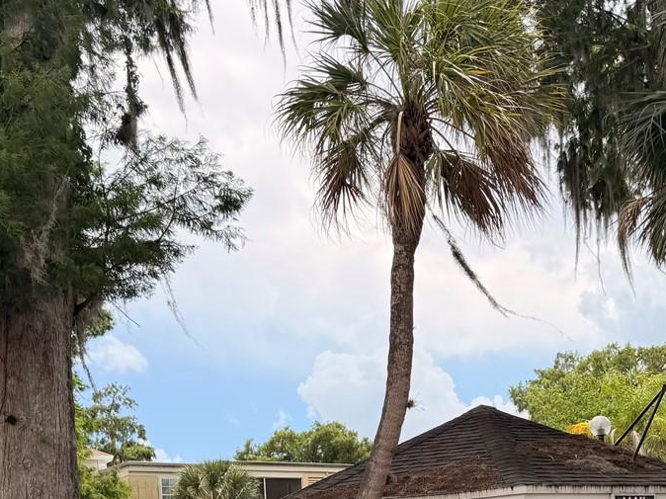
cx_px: 447
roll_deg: +4.5
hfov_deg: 33.5
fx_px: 1096
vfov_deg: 24.5
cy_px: 499
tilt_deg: +6.9
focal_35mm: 57
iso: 80
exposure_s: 1/3279
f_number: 1.78
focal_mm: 6.76
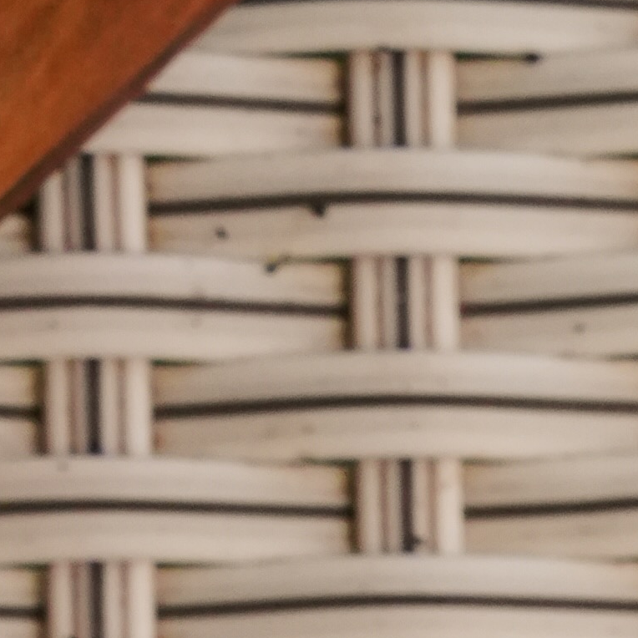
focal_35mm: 273
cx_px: 1822
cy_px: 2159
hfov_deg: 6.0
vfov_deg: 5.8
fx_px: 5693
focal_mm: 35
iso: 1600
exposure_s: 1/100
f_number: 5.6
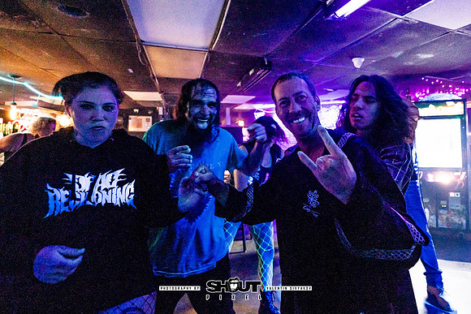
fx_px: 244
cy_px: 125
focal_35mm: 19
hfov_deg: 86.7
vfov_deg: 64.9
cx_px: 286
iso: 3200
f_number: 2.8
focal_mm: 15
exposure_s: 1/100
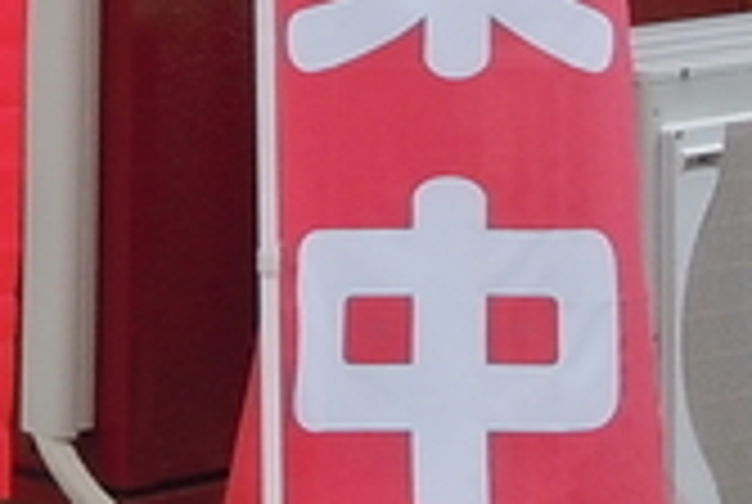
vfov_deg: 6.4
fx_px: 4394
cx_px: -572
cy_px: -428
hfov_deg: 9.4
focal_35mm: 210
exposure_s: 1/160
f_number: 4
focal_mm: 5.9
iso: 100
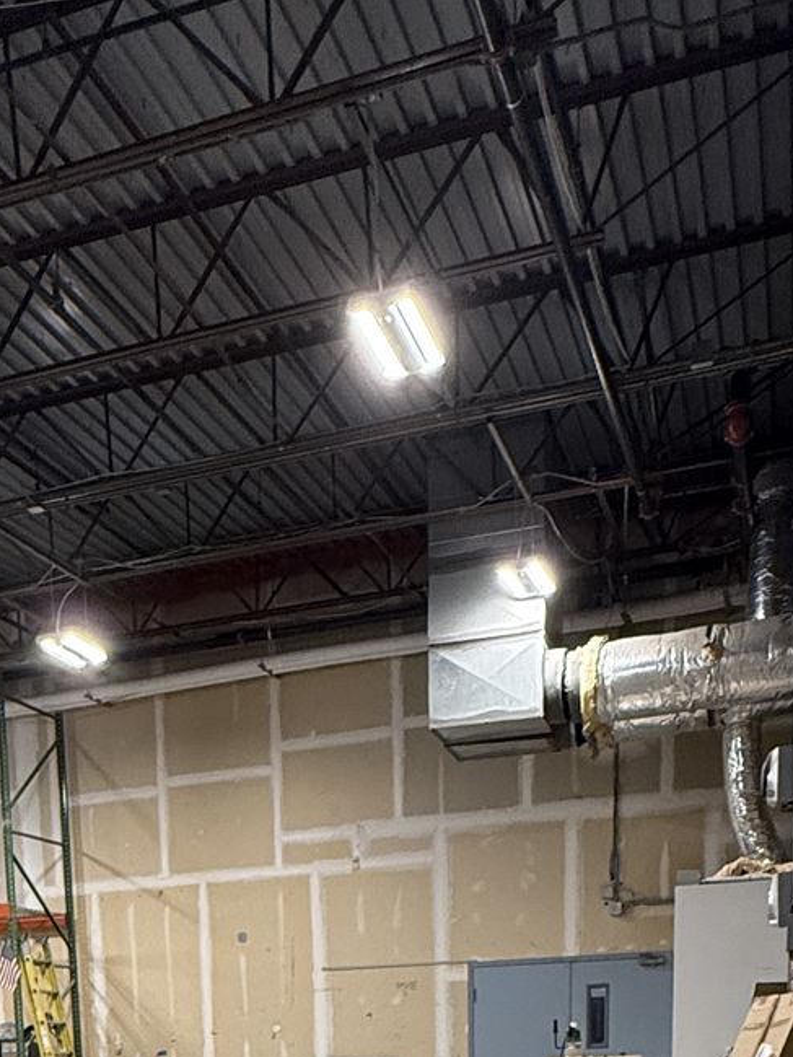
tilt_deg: -10.4
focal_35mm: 46
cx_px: 256
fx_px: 1405
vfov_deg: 32.6
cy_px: 1318
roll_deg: +1.4
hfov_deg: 31.3
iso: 250
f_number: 2.2
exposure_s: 1/99
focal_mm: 2.22
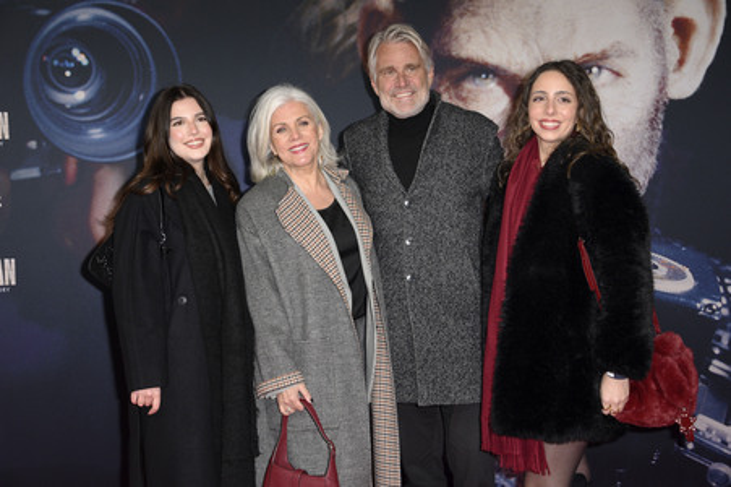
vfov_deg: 24.6
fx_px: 1116
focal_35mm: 55
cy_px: 244
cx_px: 366
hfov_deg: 36.3
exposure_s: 1/250
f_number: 5.6
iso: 1000
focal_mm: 55
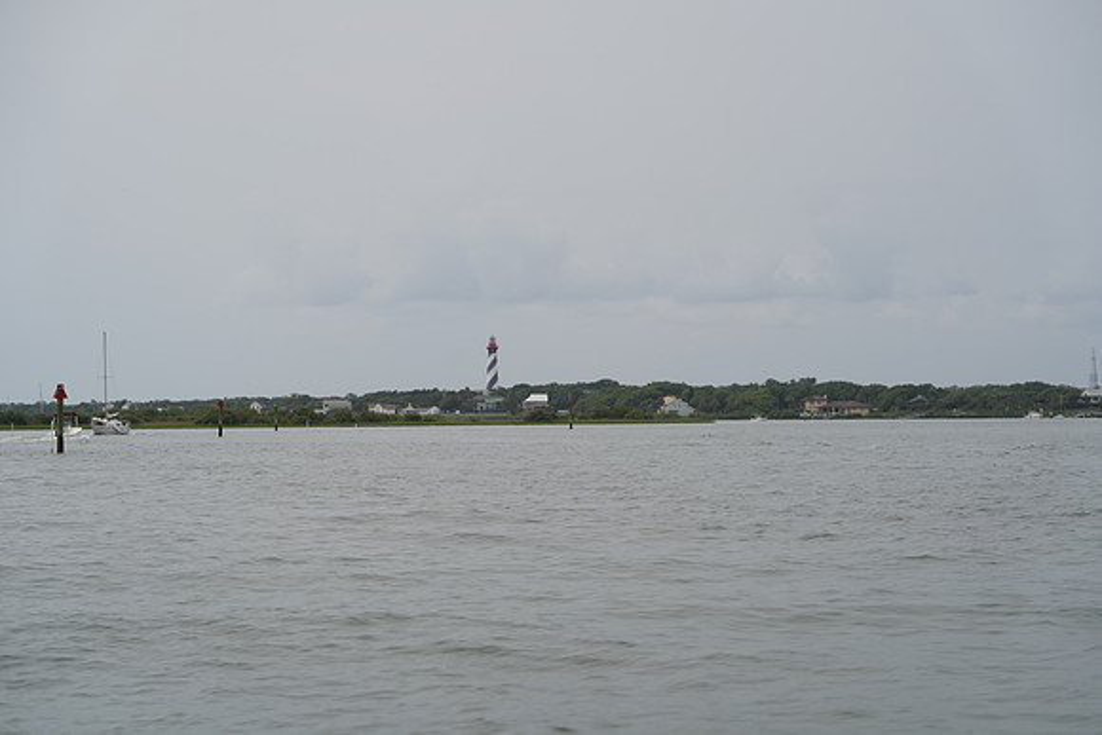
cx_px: 551
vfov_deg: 15.2
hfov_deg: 22.6
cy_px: 368
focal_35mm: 90
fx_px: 2756
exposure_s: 1/2000
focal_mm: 90
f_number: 4
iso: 125
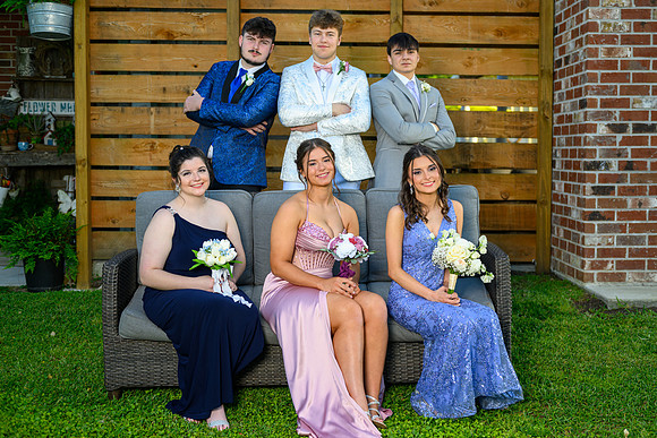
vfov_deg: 28.4
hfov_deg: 41.5
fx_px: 866
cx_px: 364
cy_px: 200
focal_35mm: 47
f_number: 2.8
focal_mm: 42
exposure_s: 1/250
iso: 100
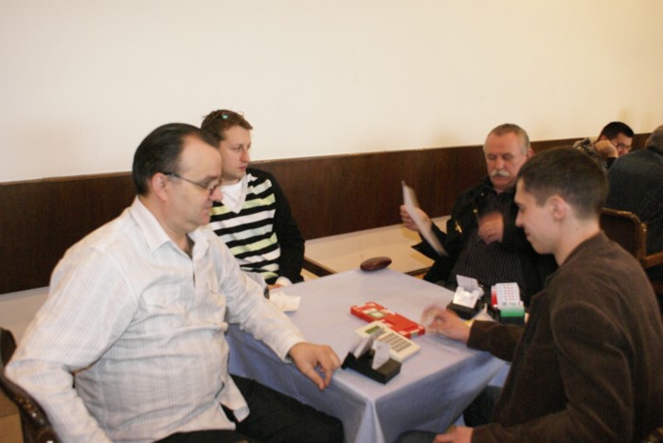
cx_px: 332
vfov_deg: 43.7
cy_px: 222
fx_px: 553
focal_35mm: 30
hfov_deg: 61.9
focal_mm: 20
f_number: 4
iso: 1600
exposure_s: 1/20
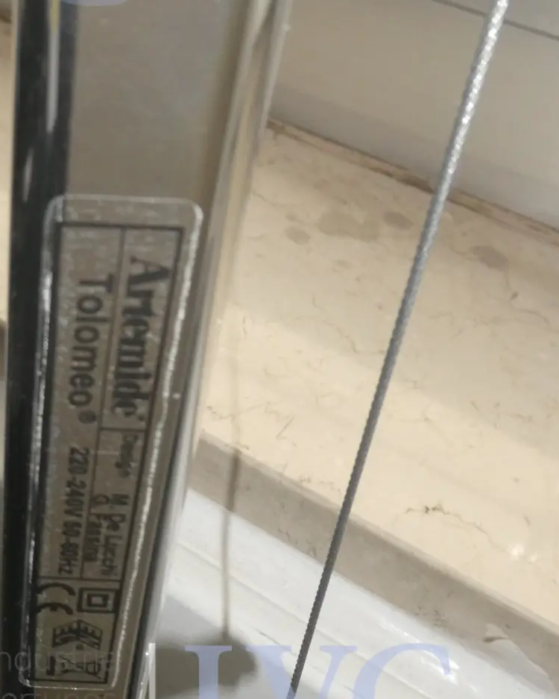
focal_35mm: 48
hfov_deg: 29.8
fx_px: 992
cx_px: 31
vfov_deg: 38.8
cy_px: 325
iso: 250
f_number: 3.3
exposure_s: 1/60
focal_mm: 4.3
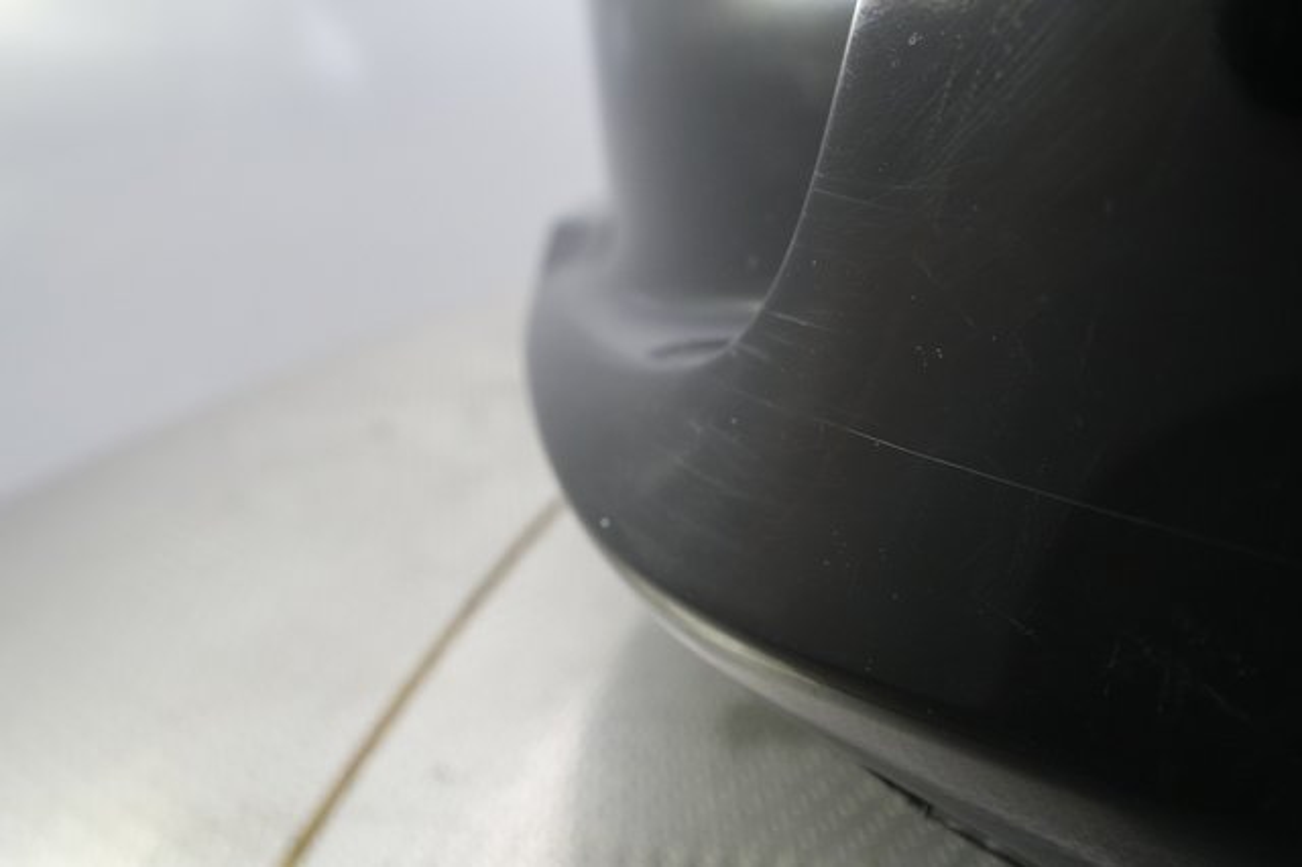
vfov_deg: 47.9
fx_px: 976
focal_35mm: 27
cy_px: 434
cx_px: 651
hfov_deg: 67.4
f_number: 5
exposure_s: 1/100
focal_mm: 27
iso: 5000
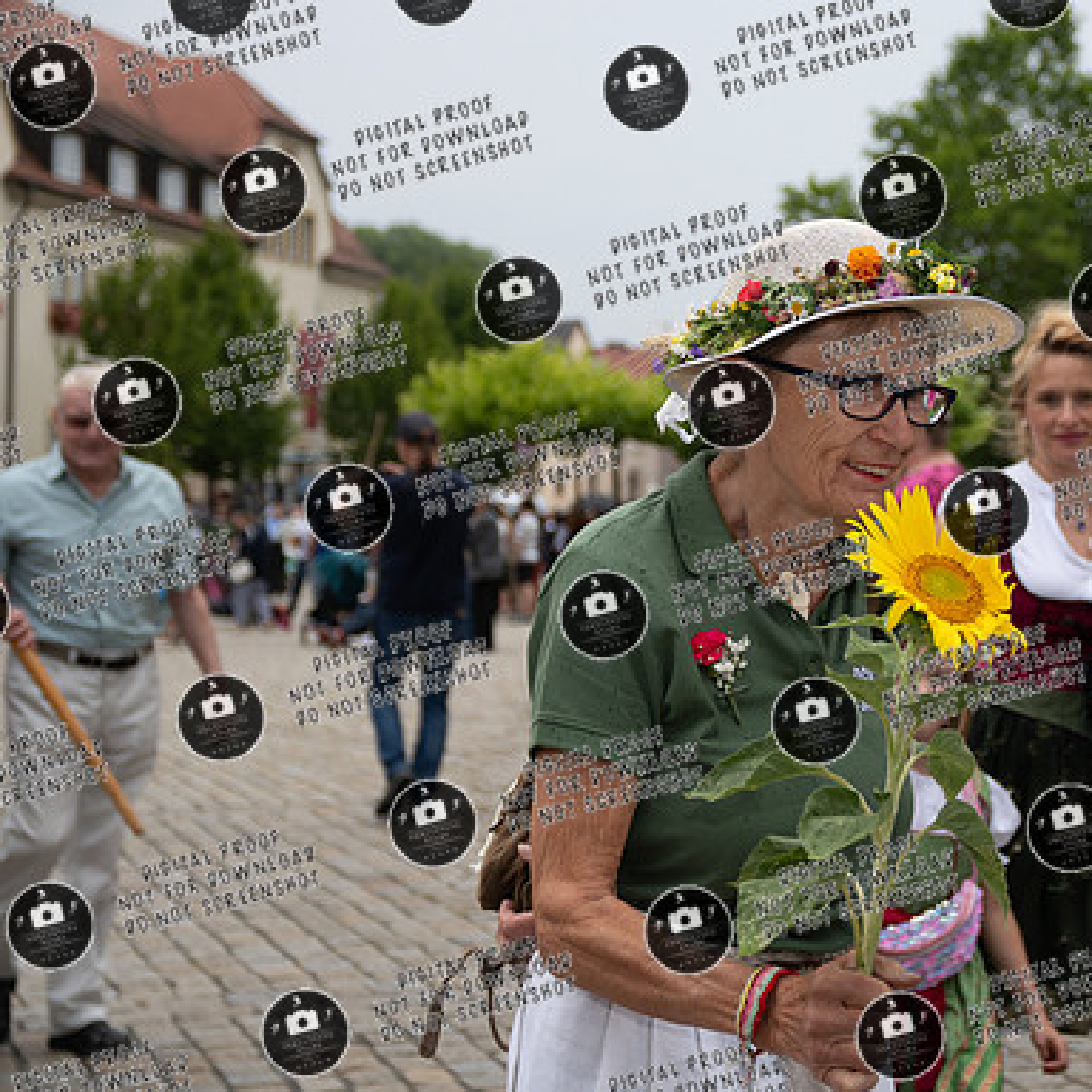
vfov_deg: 22.5
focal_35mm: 77
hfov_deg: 22.3
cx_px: 788
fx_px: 2748
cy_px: 546
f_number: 3.5
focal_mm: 40
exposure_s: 1/400
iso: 110
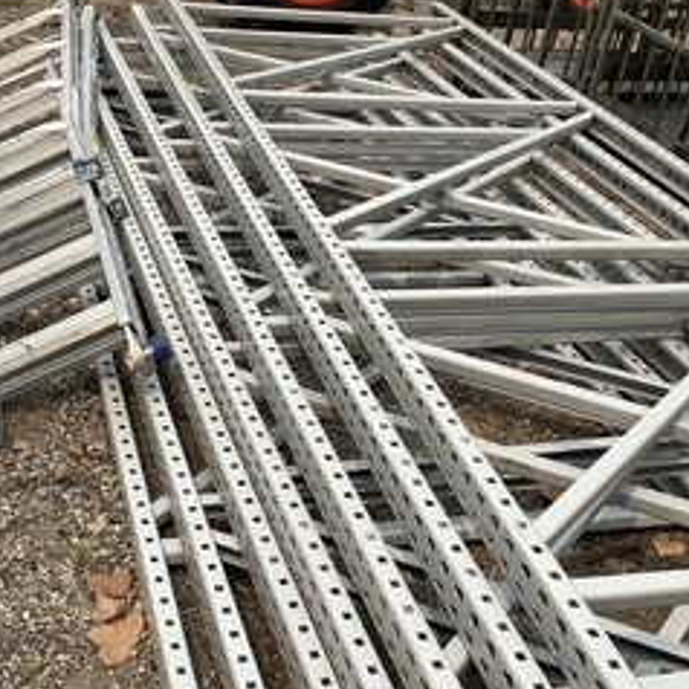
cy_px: 371
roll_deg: -6.7
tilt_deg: -31.0
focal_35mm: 46
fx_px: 1036
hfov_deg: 36.5
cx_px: 252
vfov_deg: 36.8
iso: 25
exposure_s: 1/1359
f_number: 2.4
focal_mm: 3.3
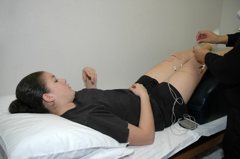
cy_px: 80
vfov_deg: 47.8
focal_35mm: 27
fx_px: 180
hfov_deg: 67.5
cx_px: 120
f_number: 4
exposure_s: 1/60
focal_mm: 18
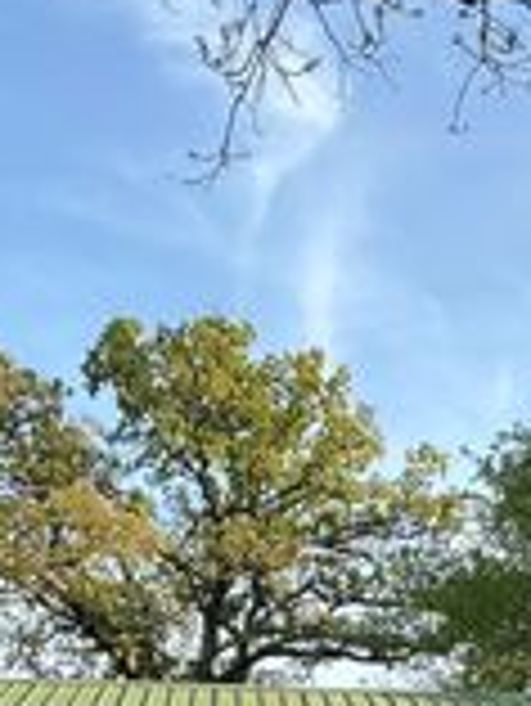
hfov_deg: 16.1
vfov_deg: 20.9
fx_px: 1818
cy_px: 776
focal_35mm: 89
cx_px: 594
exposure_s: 1/519
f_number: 1.8
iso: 25
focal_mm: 3
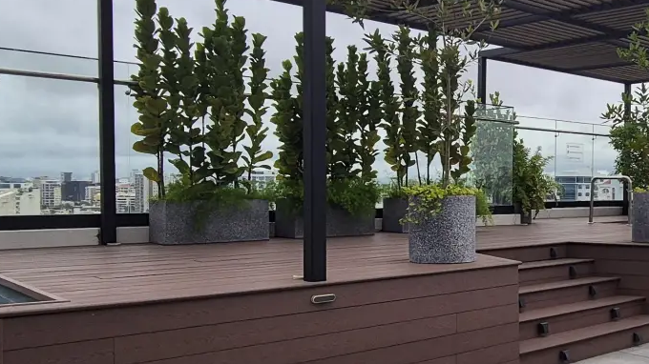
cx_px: 505
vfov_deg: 29.6
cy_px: 222
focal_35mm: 40
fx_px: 688
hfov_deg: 48.1
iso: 50
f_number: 2.2
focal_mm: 2.2
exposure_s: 1/1040
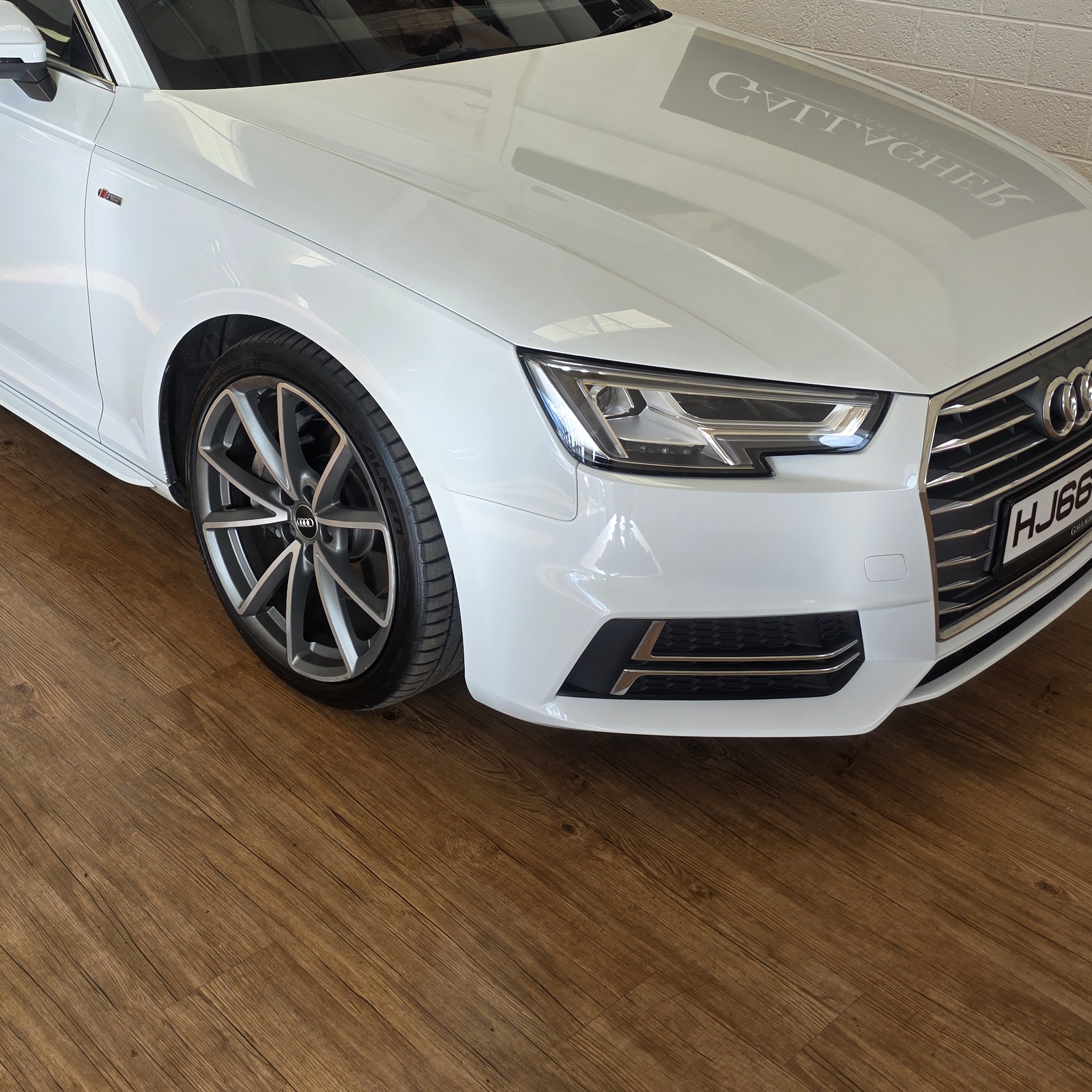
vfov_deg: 39.9
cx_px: 363
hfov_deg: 40.4
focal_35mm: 41
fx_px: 1463
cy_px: 287
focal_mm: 6.3
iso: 20
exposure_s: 1/100
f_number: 1.7
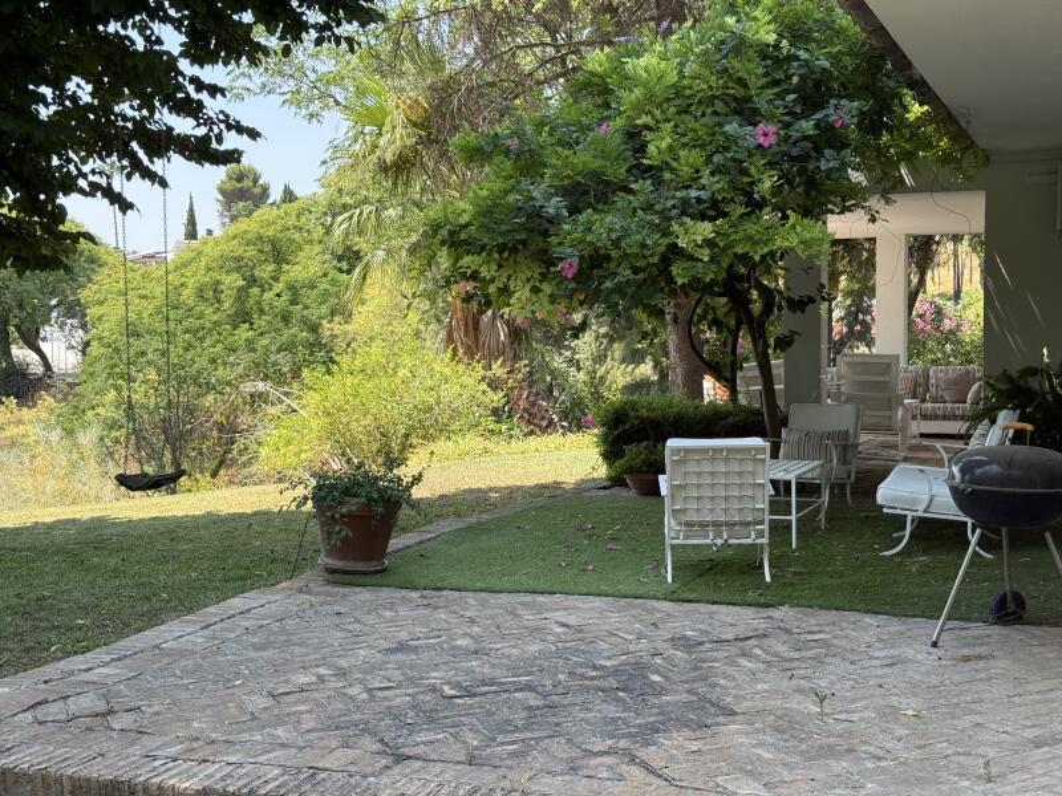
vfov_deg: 30.3
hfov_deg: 39.7
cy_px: 398
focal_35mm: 48
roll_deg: +0.6
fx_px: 1473
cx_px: 531
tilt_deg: -2.3
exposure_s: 1/1027
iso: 64
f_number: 1.78
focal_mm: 6.76
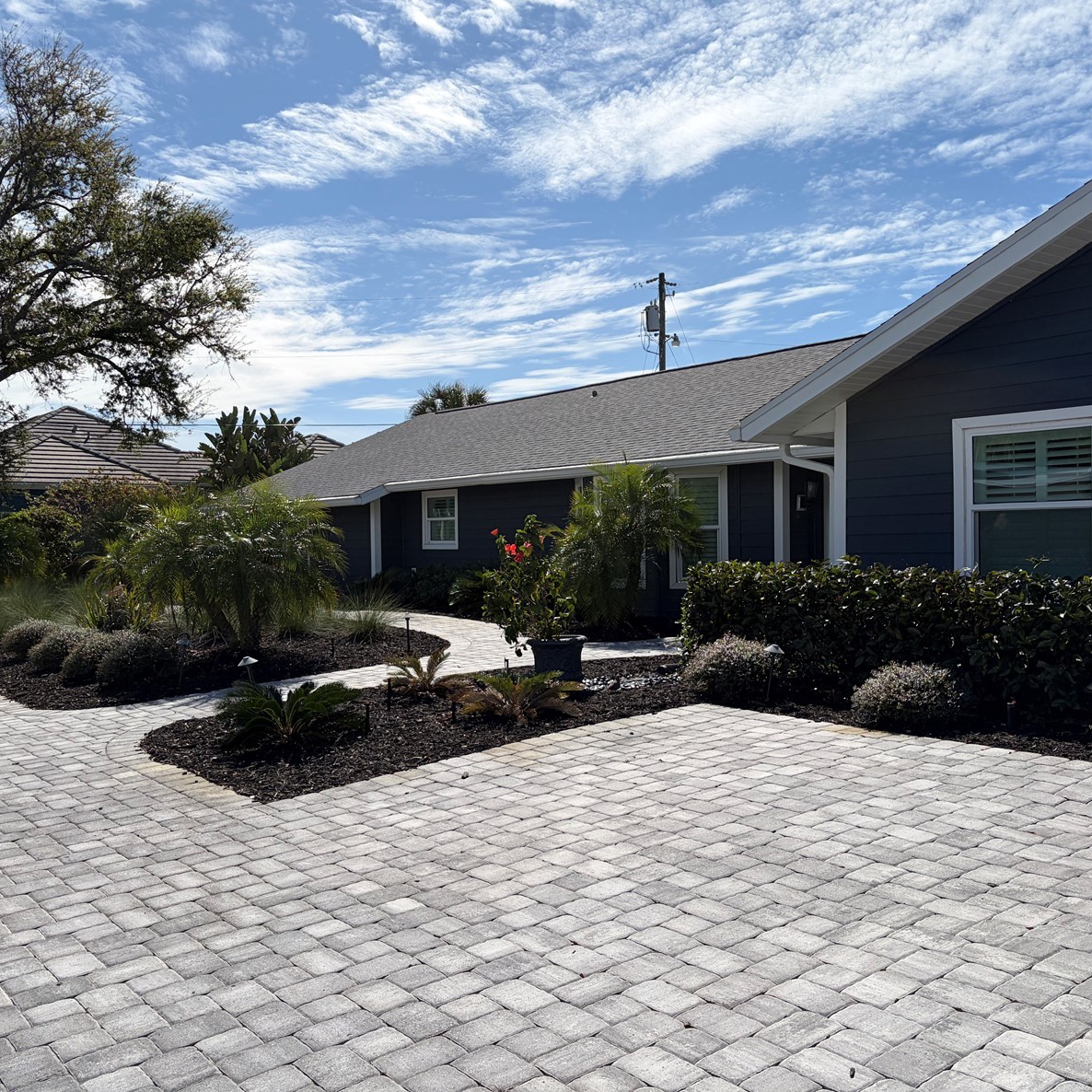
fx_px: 1106
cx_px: 565
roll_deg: +0.9
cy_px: 545
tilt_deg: +0.3
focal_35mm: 31
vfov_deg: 52.5
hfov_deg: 52.5
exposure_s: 1/7813
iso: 50
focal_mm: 5.96
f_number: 1.6
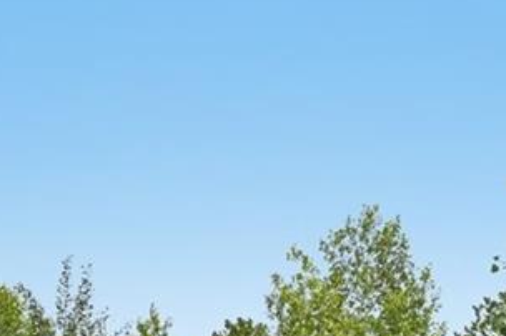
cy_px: 476
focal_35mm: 79
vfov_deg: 16.0
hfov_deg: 23.9
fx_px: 1109
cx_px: 574
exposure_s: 1/1600
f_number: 8
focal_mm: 10
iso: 320
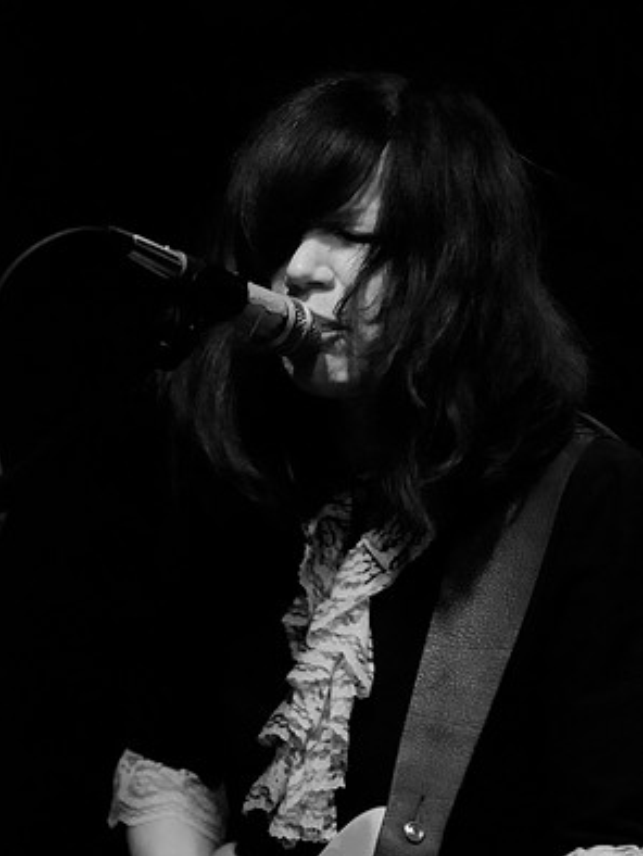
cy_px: 428
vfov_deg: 17.1
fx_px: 2845
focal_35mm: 115
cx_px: 322
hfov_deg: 12.9
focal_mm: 70
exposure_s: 1/100
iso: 2000
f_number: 3.8
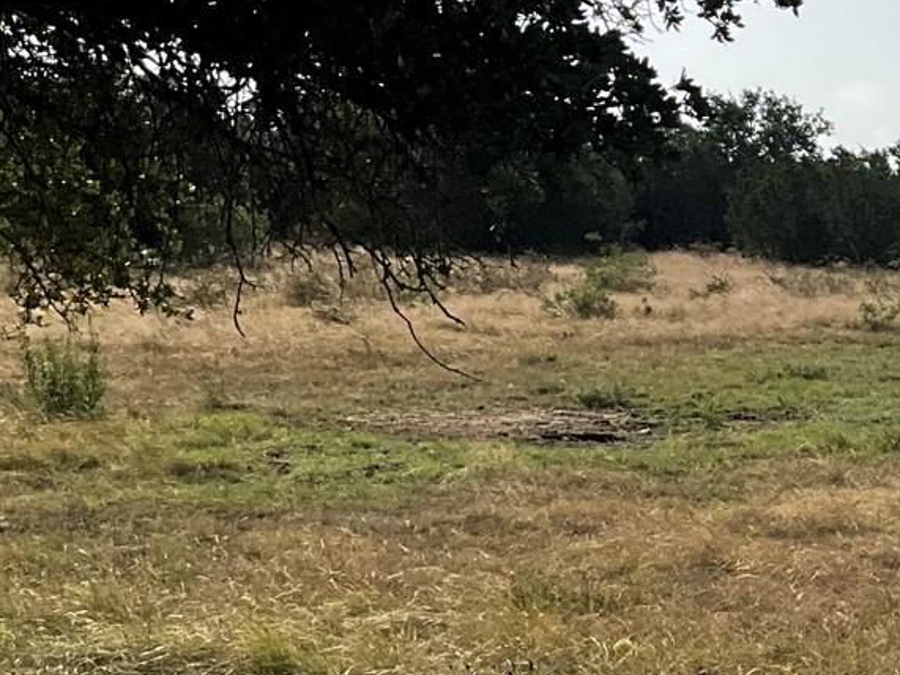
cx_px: 1158
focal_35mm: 104
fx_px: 2703
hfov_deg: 17.7
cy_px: 180
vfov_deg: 14.2
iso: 25
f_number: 1.8
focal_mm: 3
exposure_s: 1/4785
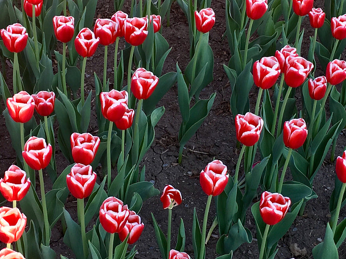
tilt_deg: -38.4
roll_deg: +0.8
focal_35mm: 66
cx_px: 199
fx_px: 660
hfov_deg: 29.4
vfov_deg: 22.2
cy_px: 116
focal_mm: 4.15
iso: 25
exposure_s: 1/234
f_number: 2.2
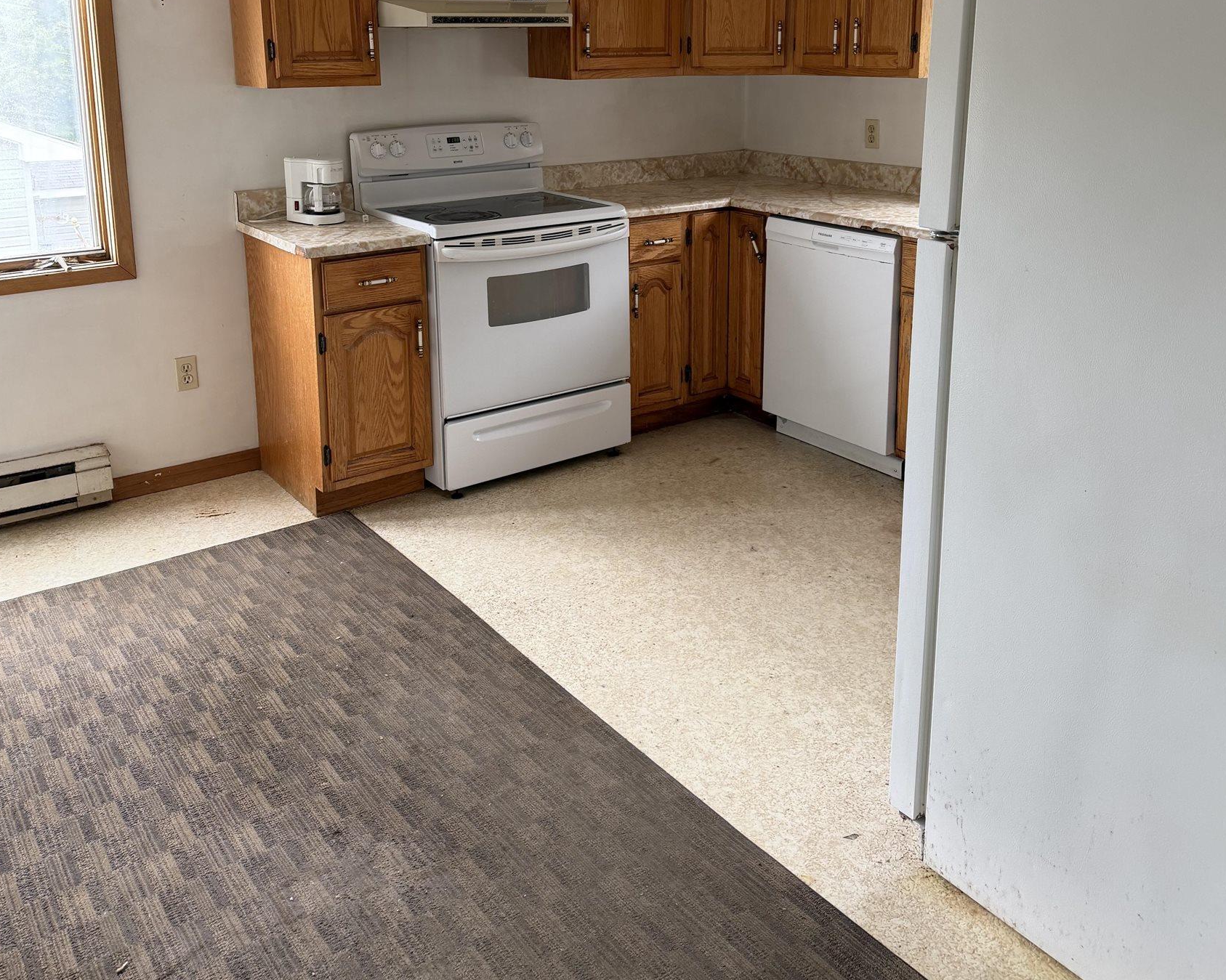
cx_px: 607
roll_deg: +0.3
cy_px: 259
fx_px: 1161
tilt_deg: -11.6
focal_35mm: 32
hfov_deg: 55.7
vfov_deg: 44.4
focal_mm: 6.76
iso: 125
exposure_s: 1/121
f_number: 1.78
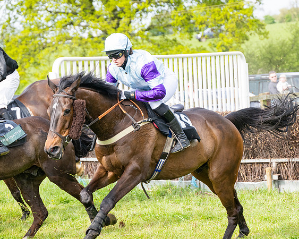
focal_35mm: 166
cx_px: 180
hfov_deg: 11.6
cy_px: 120
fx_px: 1465
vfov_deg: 9.3
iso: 400
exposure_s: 1/1250
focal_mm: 98
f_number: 4
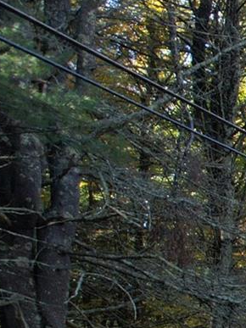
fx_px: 1062
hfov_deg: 9.5
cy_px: 333
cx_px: 788
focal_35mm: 112
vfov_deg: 17.2
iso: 100
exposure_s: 1/160
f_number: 2.8
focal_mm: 8.38
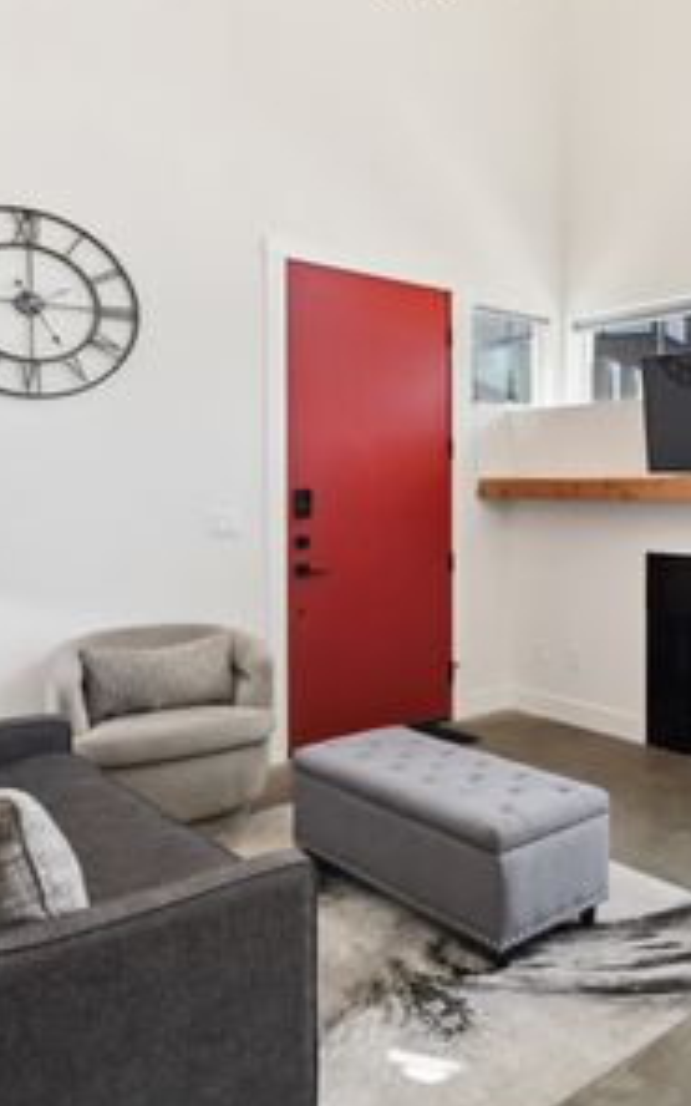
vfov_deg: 66.4
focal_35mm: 28
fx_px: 844
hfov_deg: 38.5
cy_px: 525
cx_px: 721
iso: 200
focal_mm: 16
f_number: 8
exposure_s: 1/80
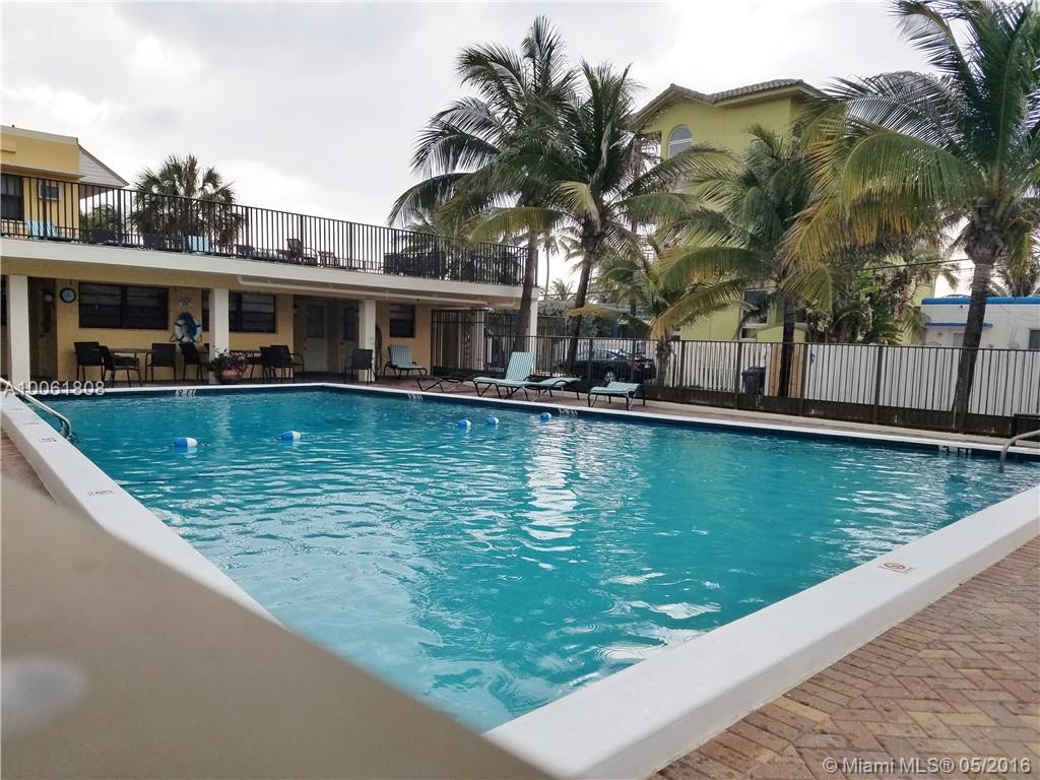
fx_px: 811
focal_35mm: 27
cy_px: 390
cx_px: 520
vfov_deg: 51.4
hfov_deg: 65.3
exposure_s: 1/376
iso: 50
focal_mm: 4.25
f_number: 1.7
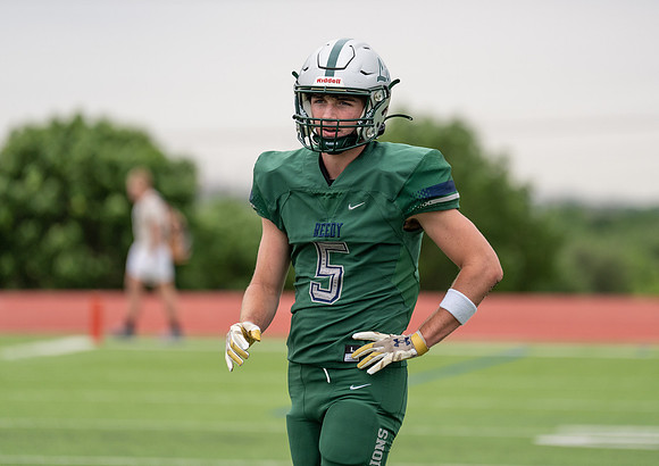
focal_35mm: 267
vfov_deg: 5.3
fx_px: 4988
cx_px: 378
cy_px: 168
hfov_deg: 7.6
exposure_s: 1/1250
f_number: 2.8
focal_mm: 200
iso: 250
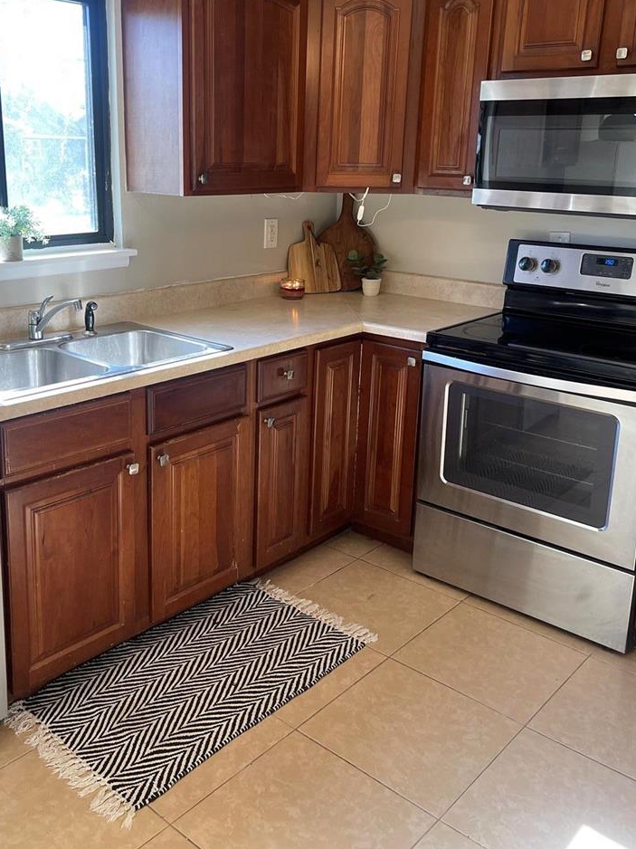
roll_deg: -1.7
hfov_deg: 44.0
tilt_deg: -14.4
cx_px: 273
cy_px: 351
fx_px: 784
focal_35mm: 32
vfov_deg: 56.5
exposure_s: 1/120
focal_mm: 5.1
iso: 125
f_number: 1.6
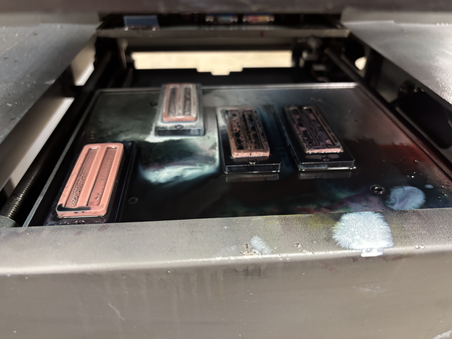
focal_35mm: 26
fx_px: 339
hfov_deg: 67.3
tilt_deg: -33.9
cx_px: 226
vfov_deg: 53.1
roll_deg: -0.9
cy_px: 170
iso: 500
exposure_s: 1/41
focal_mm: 5.96
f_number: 1.6
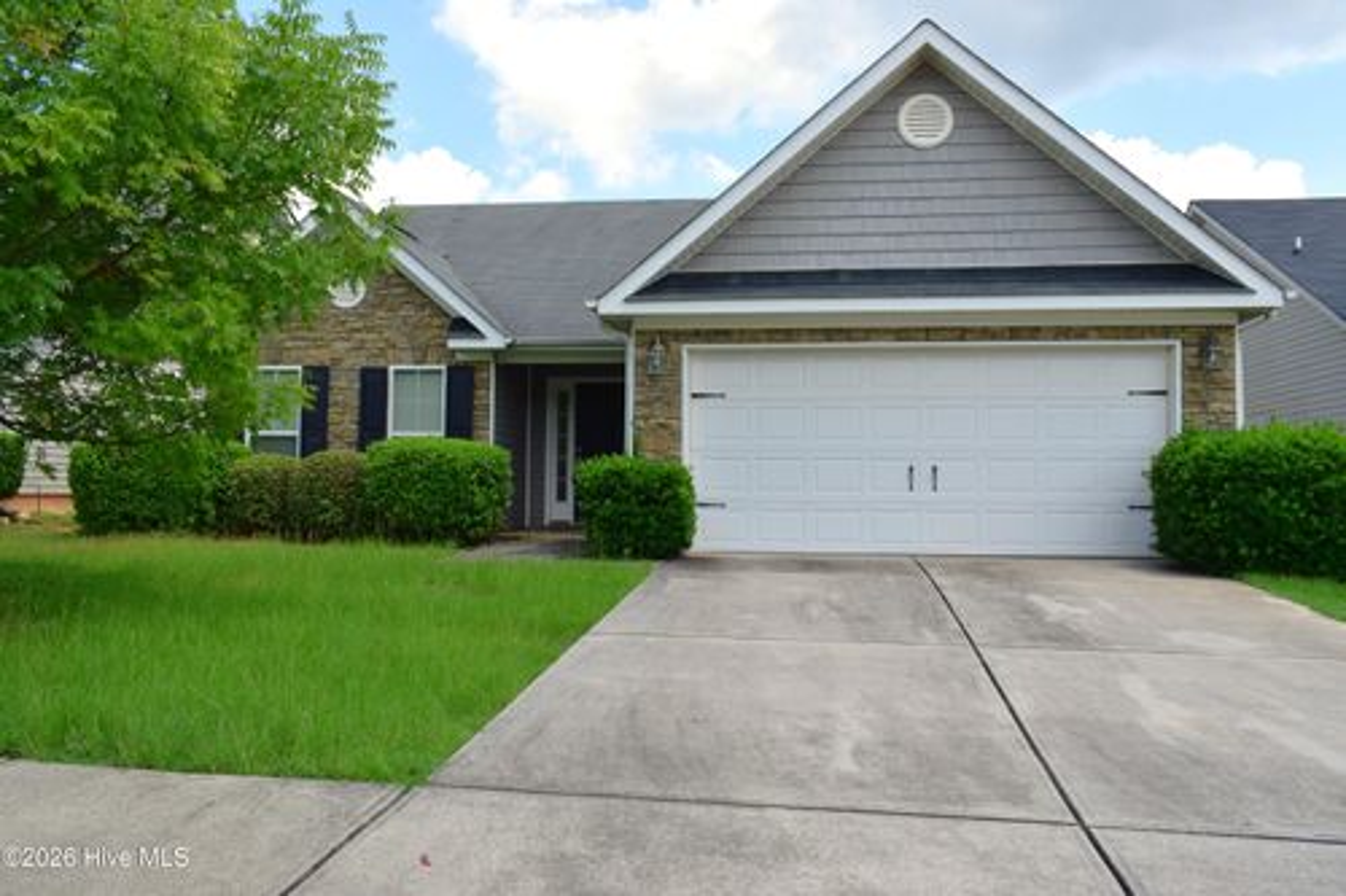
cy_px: 448
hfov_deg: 61.9
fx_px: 1121
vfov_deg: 43.6
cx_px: 673
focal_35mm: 30
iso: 400
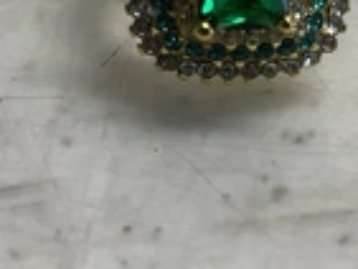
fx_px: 849
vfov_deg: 17.7
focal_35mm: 82
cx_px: 206
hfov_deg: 23.8
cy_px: 10
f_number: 1.8
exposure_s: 1/120
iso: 50
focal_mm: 3
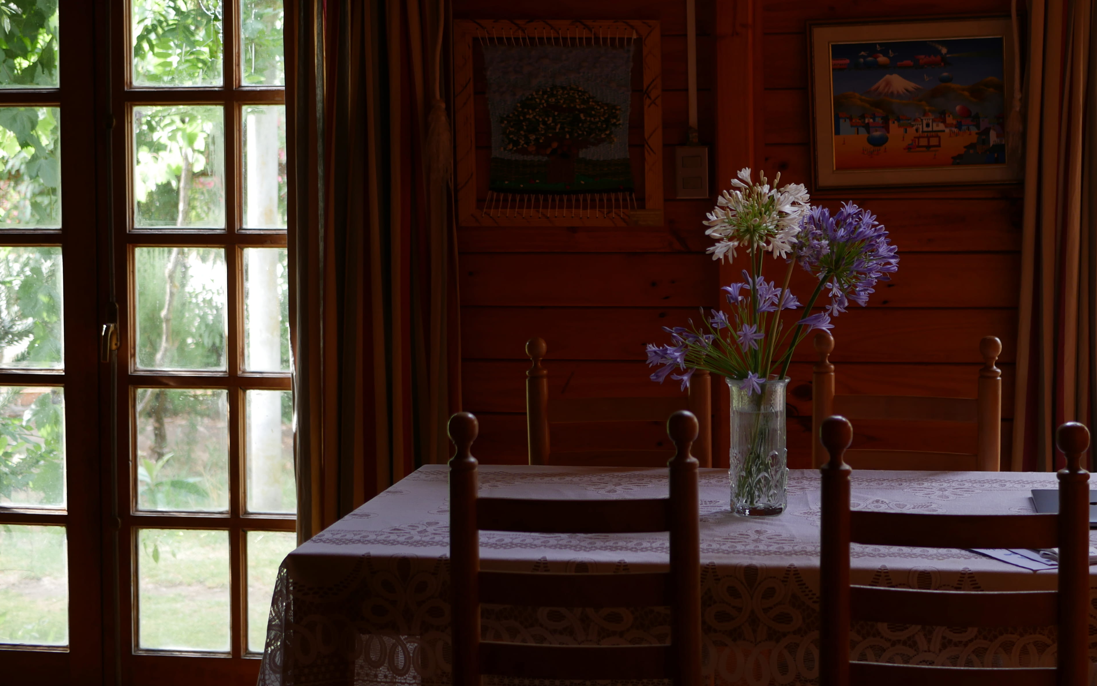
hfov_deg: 32.0
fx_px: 1914
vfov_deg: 20.2
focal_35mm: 64
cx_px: 610
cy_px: 199
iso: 200
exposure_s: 1/125
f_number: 1.8
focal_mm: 25
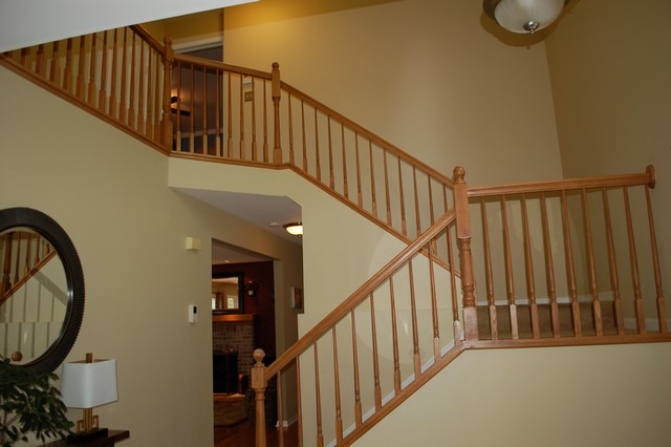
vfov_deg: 47.9
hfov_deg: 67.4
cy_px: 224
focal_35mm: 27
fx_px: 503
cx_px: 336
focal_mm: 18
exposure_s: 1/60
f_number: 3.5
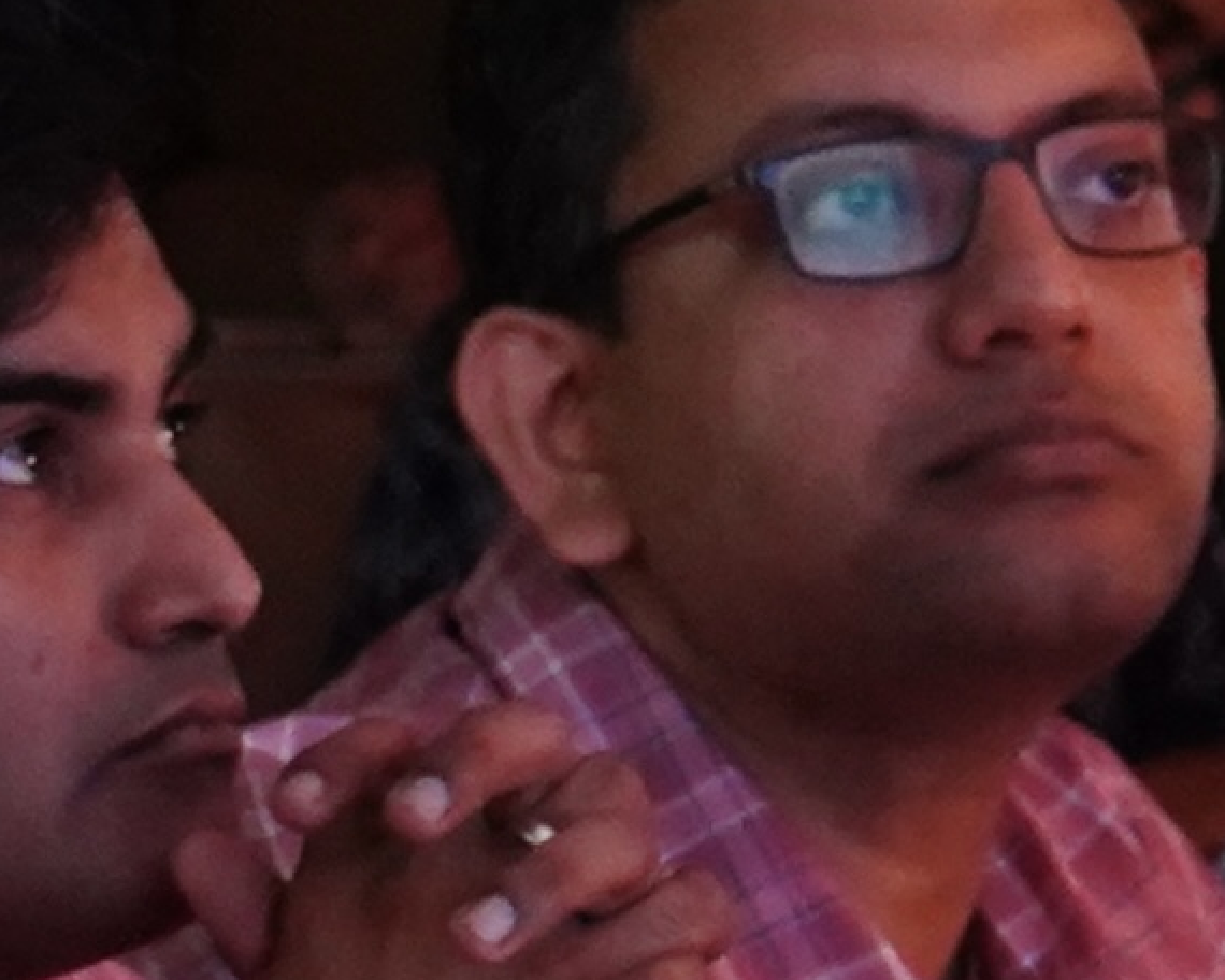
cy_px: 984
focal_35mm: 633
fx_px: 22950
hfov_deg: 3.1
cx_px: 247
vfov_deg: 2.4
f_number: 5.6
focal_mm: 70
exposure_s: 1/160
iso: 4000
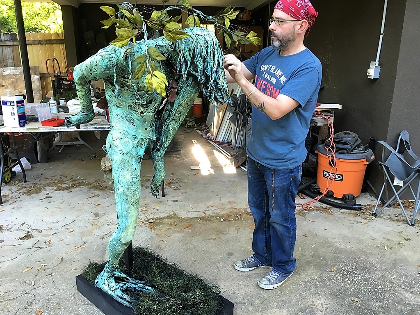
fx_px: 352
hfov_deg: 61.7
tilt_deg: -15.6
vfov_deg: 48.2
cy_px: 158
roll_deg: -0.4
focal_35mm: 29
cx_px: 210
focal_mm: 4.15
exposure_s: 1/30
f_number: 2.2
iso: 50
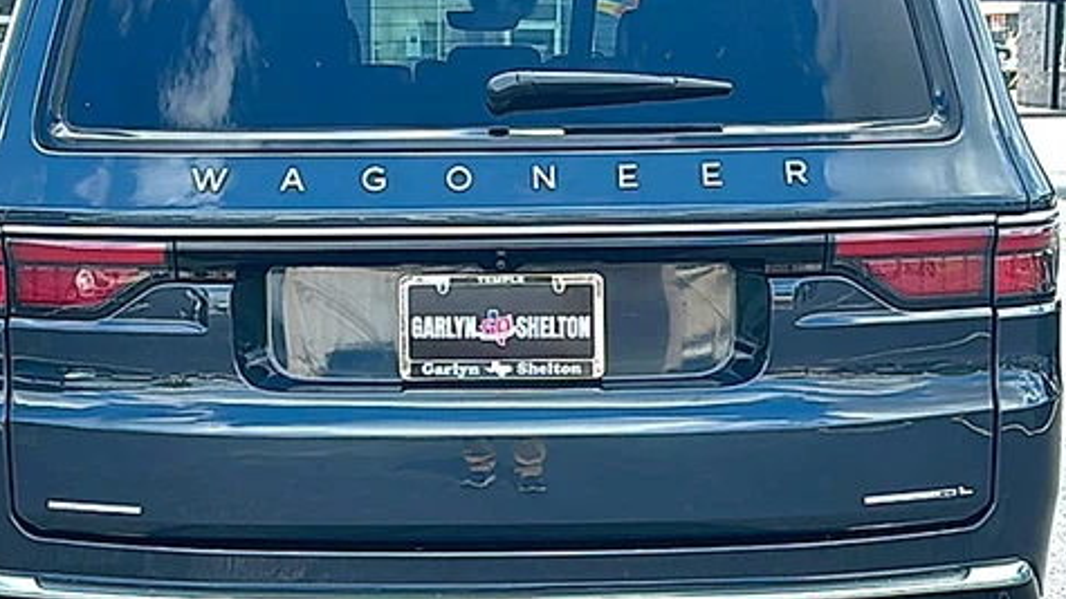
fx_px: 1724
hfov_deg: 34.3
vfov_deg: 19.7
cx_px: 491
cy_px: 333
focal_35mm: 61
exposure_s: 1/1852
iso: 80
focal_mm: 6.86
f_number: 1.78
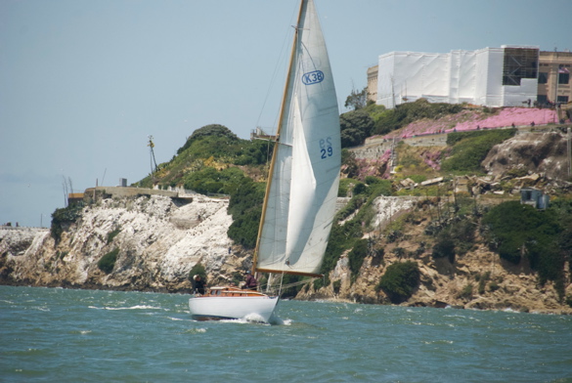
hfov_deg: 6.9
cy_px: 192
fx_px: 4774
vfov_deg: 4.6
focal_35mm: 300
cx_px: 286
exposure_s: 1/3200
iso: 800
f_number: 5.6
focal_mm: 200
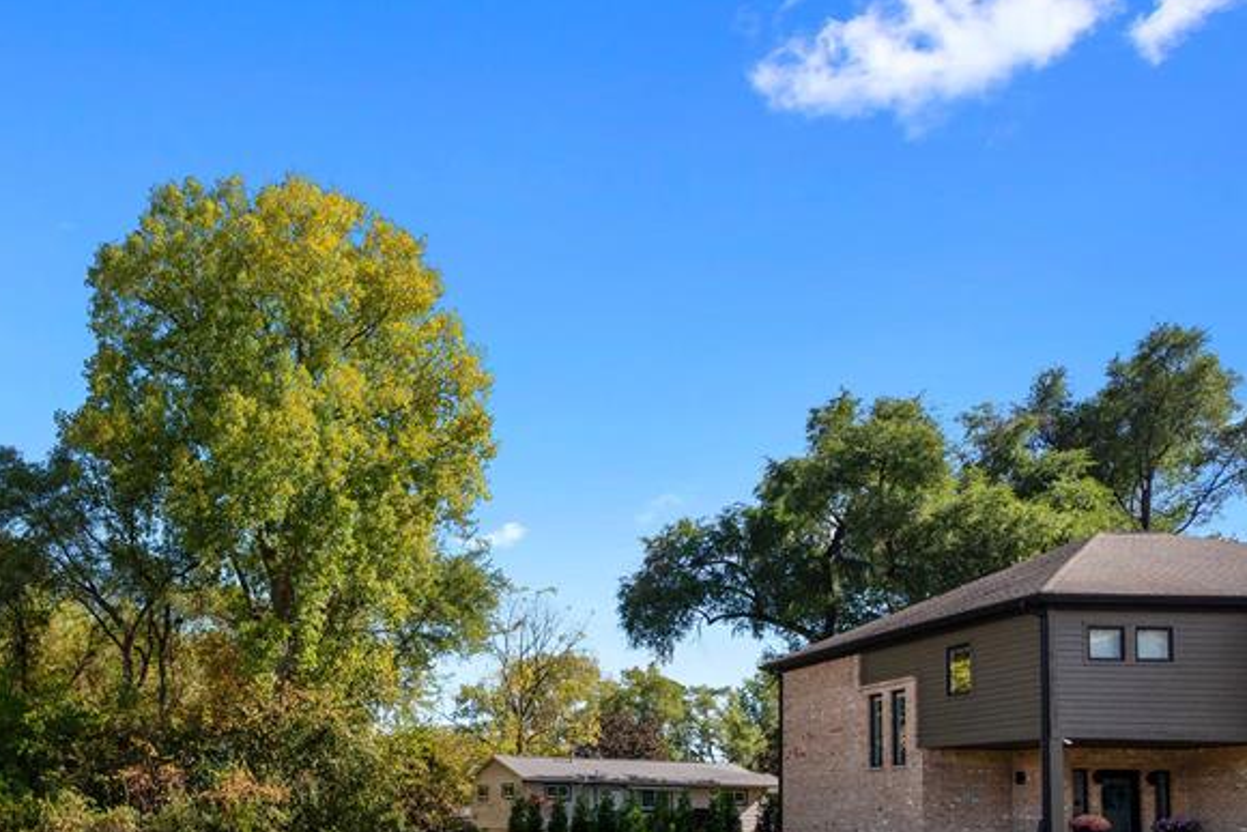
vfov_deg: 41.5
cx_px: 187
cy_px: 678
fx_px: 1039
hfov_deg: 55.8
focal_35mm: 30
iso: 320
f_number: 9
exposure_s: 1/1250
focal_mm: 17
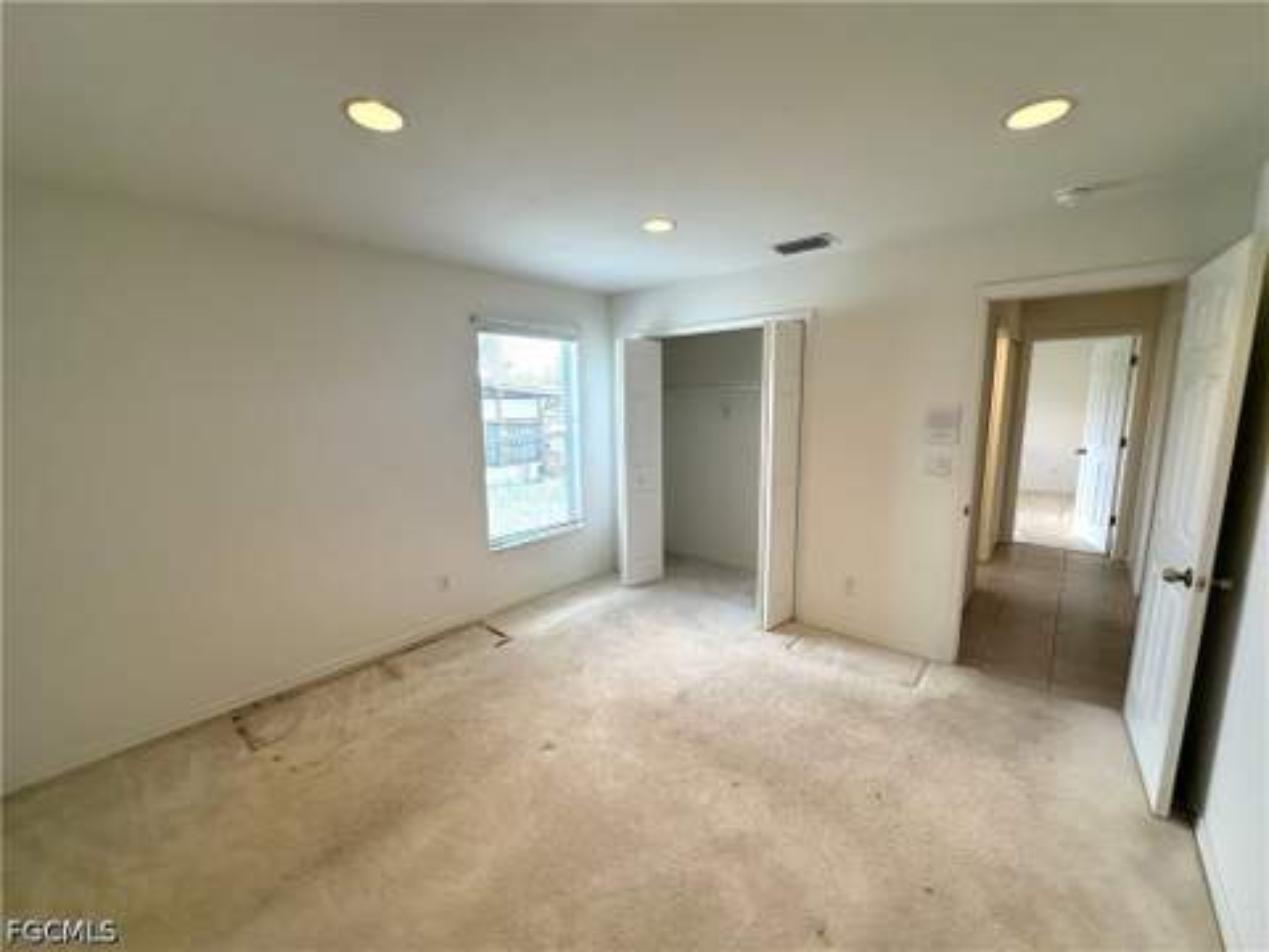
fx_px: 513
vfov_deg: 85.7
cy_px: 476
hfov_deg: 102.1
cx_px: 634
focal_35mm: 14
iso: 125
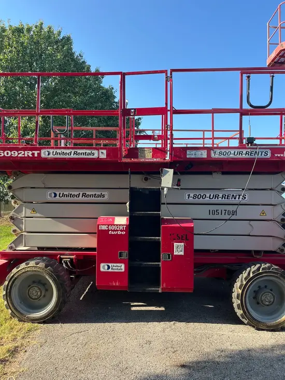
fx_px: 285
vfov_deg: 67.3
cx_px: 142
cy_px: 190
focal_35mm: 26
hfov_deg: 53.1
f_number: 1.6
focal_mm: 5.1
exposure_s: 1/1056
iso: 50
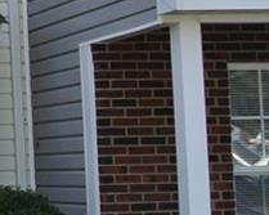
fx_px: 1249
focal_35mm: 157
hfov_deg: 10.9
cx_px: -310
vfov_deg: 9.8
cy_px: 59
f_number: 4.5
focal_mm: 12.7
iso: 100
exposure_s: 1/400
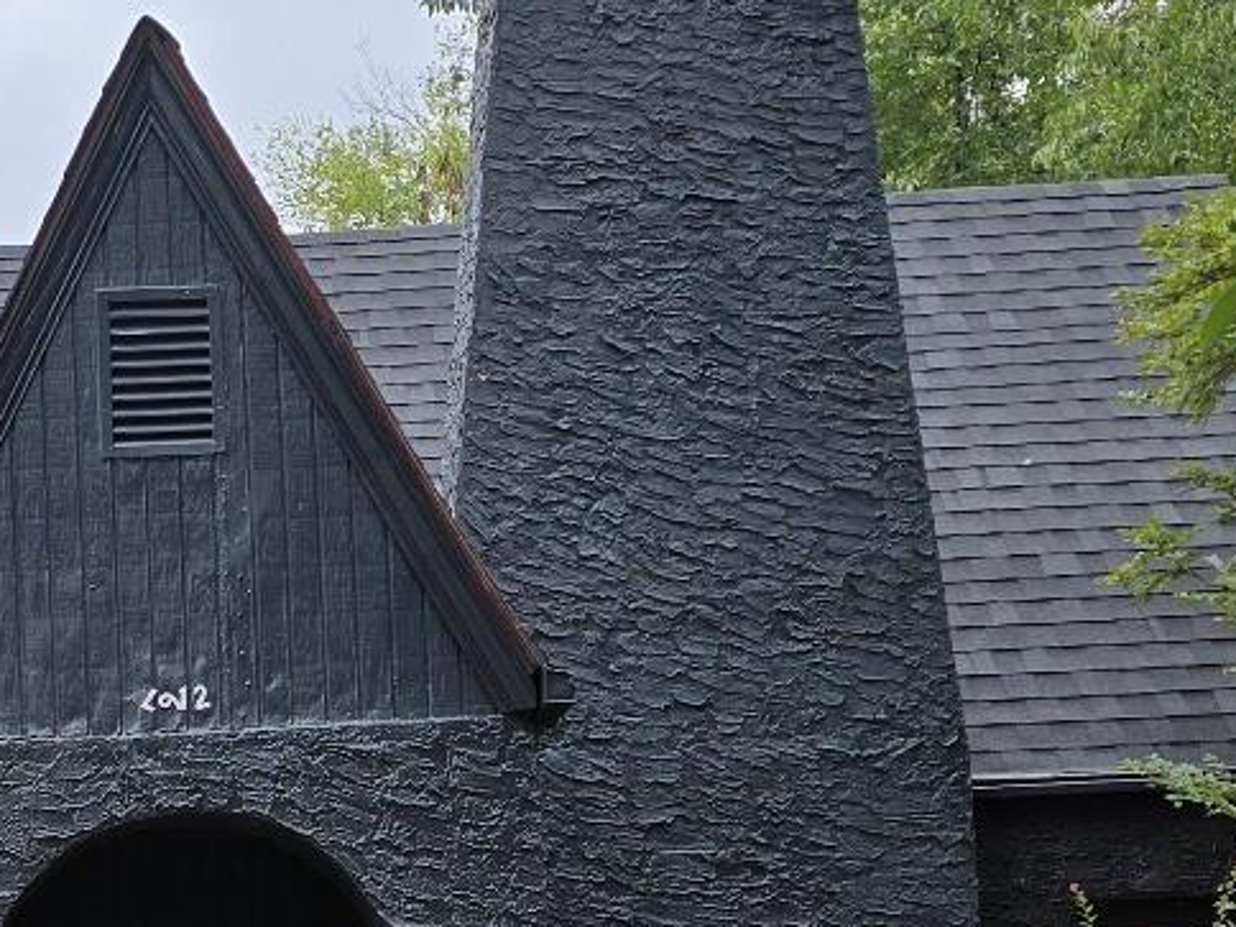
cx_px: -36
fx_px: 2714
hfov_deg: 24.4
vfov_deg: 18.7
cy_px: 981
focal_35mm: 76
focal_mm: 6.3
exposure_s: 1/182
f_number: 1.7
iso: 16
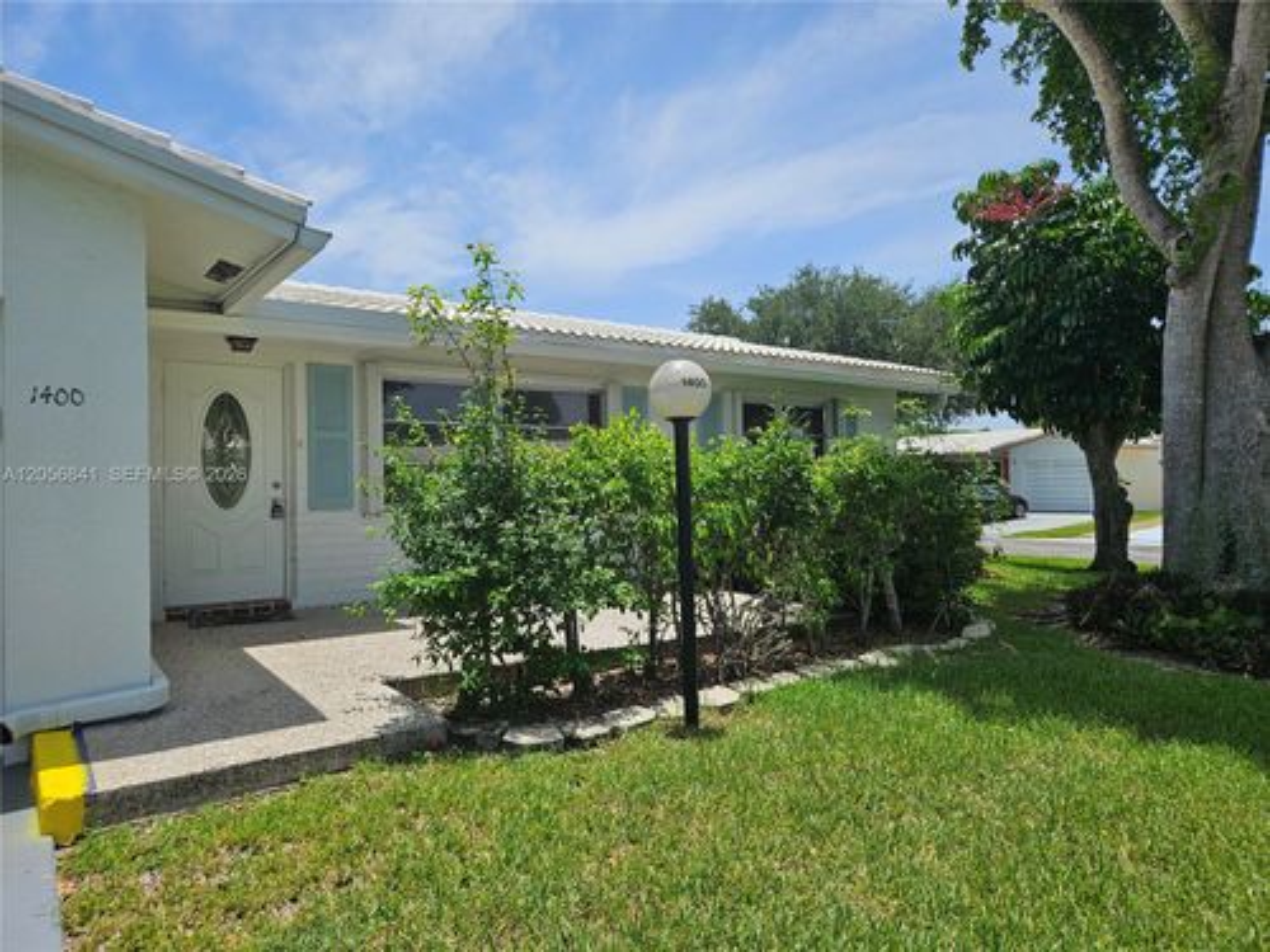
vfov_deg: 58.9
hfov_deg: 73.9
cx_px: 635
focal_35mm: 23
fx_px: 844
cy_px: 476
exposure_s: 1/2476
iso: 25
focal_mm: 5.4
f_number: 1.8
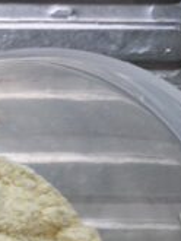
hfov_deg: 9.1
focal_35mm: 143
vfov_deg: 13.5
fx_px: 996
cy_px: 257
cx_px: -288
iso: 100
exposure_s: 1/180
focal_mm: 6.3
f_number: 1.7
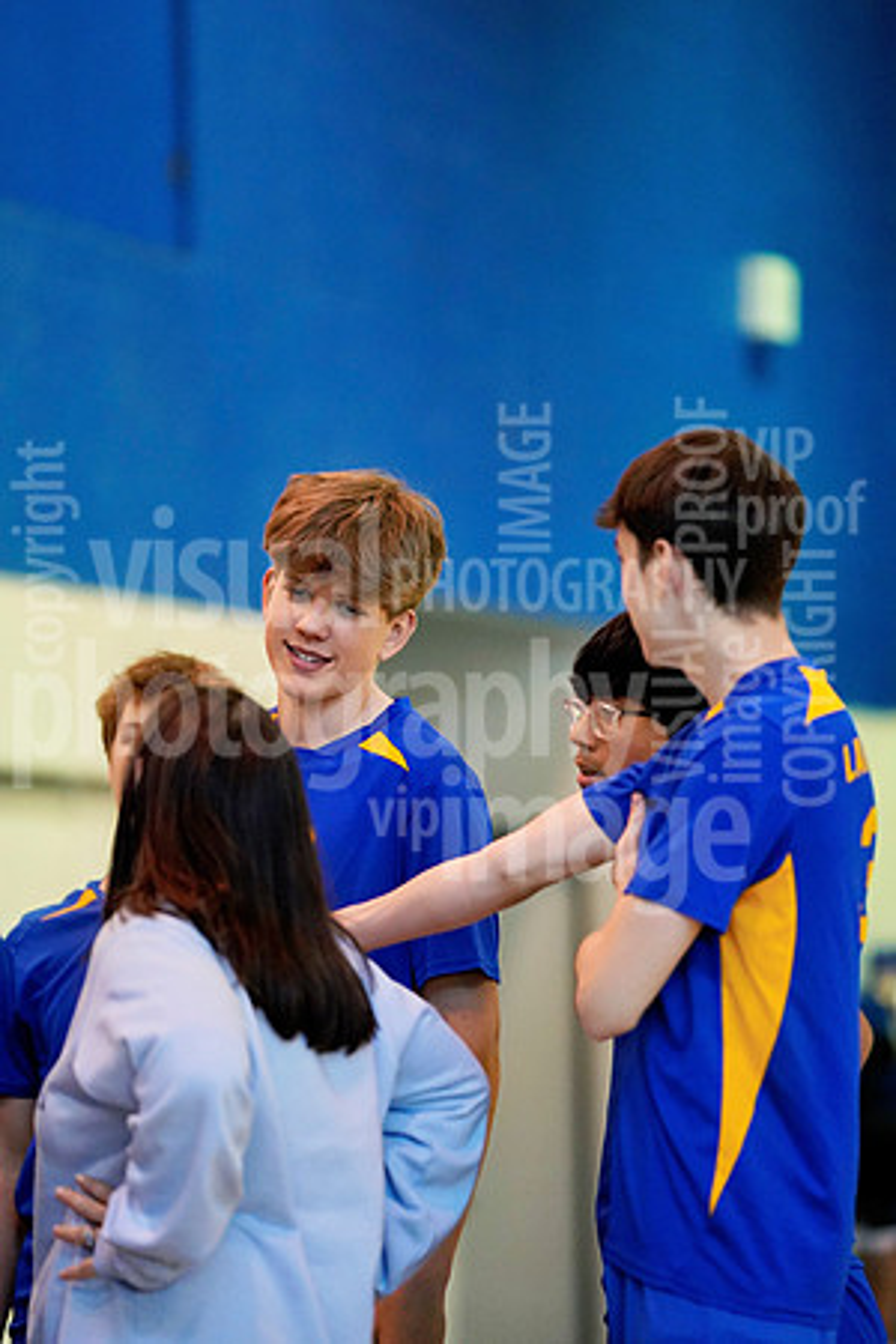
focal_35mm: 200
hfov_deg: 6.9
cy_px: 672
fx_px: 7466
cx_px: 448
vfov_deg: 10.3
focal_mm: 200
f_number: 2.8
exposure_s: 1/640
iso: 8000
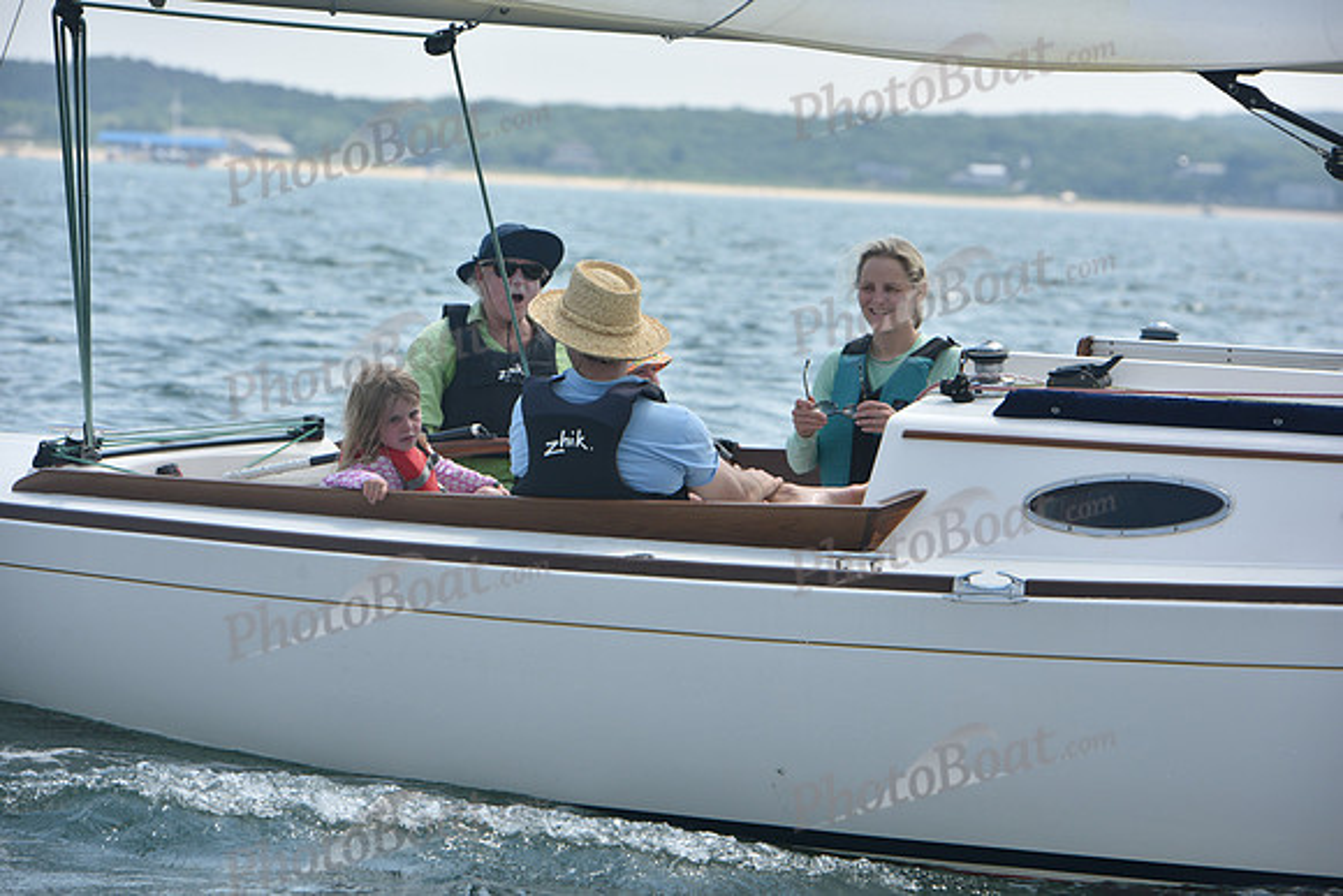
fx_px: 6343
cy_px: 448
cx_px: 672
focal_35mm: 170
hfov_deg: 12.1
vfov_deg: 8.1
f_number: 8
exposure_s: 1/1000
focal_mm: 170
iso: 250
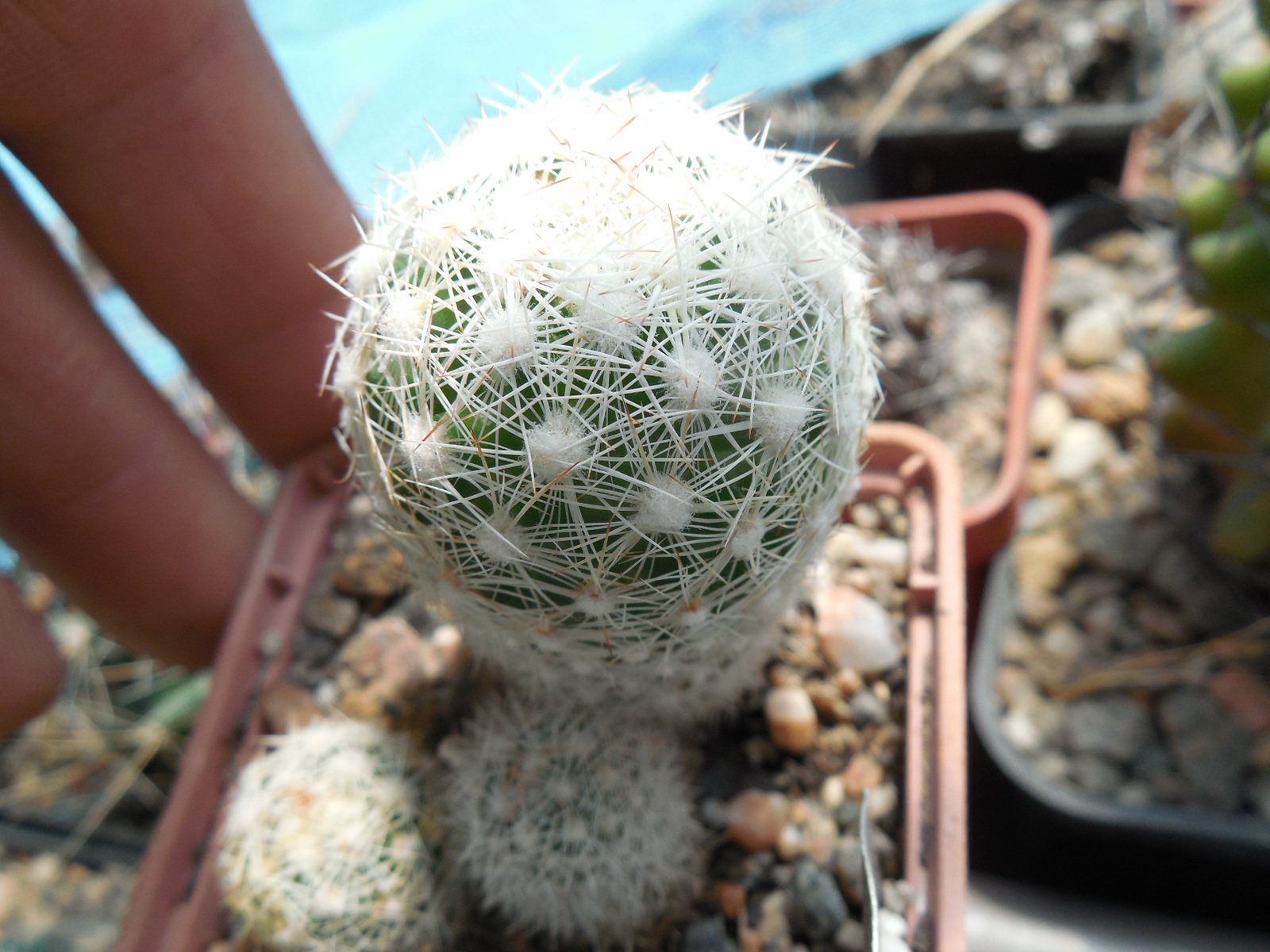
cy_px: 476
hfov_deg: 58.4
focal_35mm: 31
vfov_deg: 45.4
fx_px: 1137
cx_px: 635
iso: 125
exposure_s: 1/400
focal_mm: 5.6
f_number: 3.6
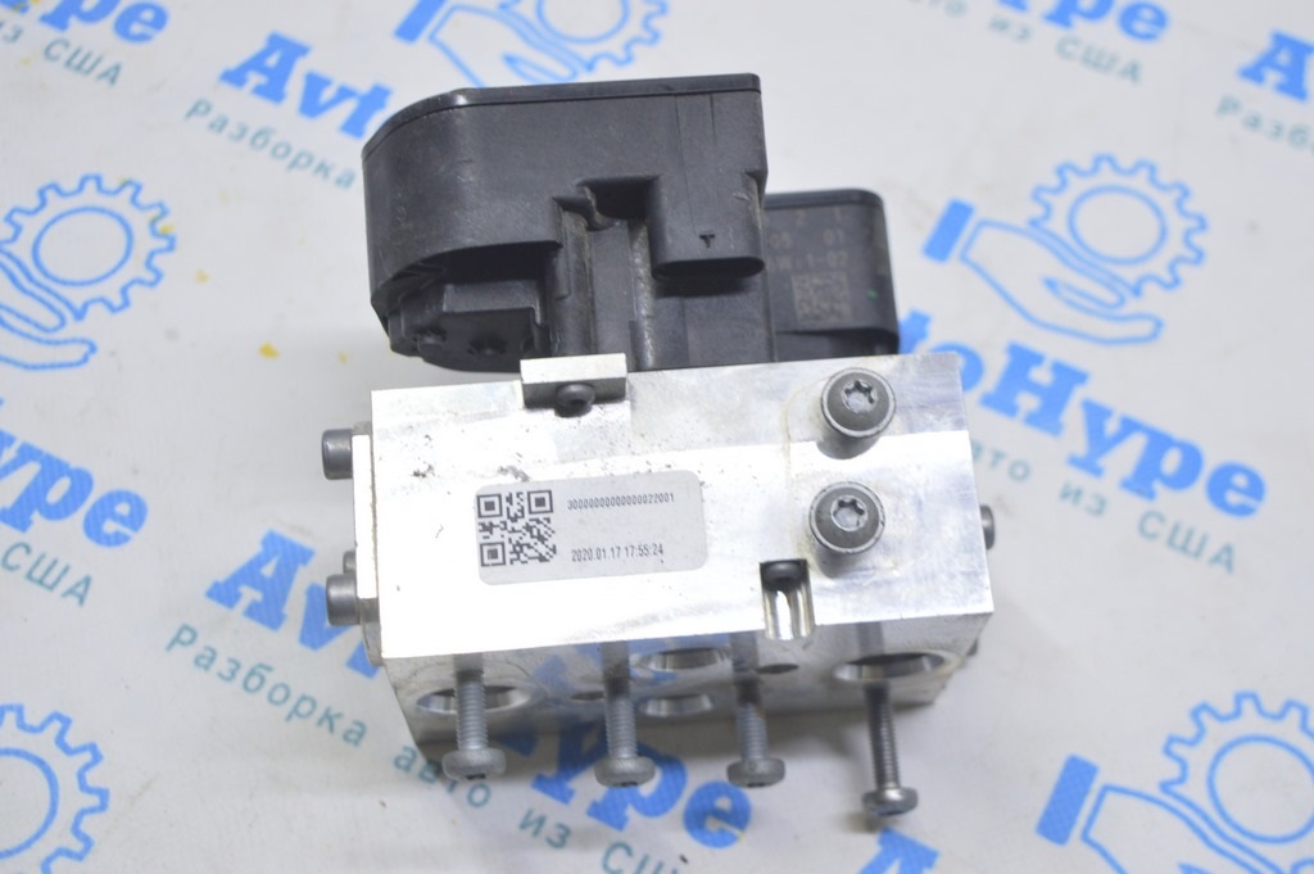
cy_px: 437
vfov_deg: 25.0
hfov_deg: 36.9
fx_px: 1969
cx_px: 657
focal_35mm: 54
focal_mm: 36
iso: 400
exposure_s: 1/20
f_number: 5.6
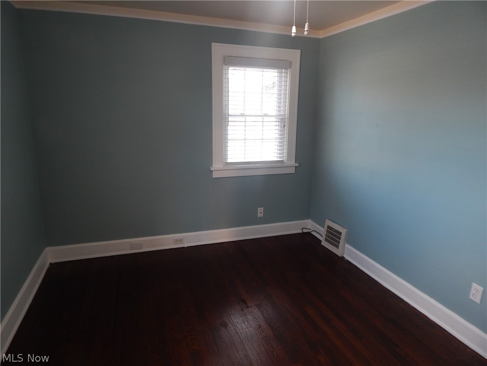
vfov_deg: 61.1
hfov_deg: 76.4
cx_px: 244
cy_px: 183
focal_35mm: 22
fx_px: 310
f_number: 3
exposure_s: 1/30
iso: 180
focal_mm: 4
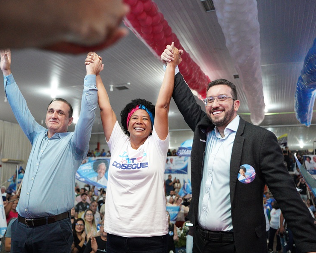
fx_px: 299
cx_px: 139
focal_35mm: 32
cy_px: 127
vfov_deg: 45.8
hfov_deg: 55.5
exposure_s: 1/400
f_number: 2.8
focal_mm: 28
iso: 10000
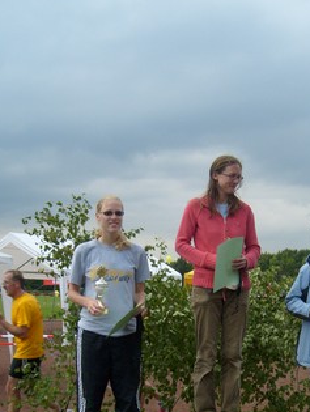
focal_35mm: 50
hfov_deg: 29.1
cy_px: 284
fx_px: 596
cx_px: 191
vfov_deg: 37.6
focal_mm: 5.8
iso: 80
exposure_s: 1/125
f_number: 7.1
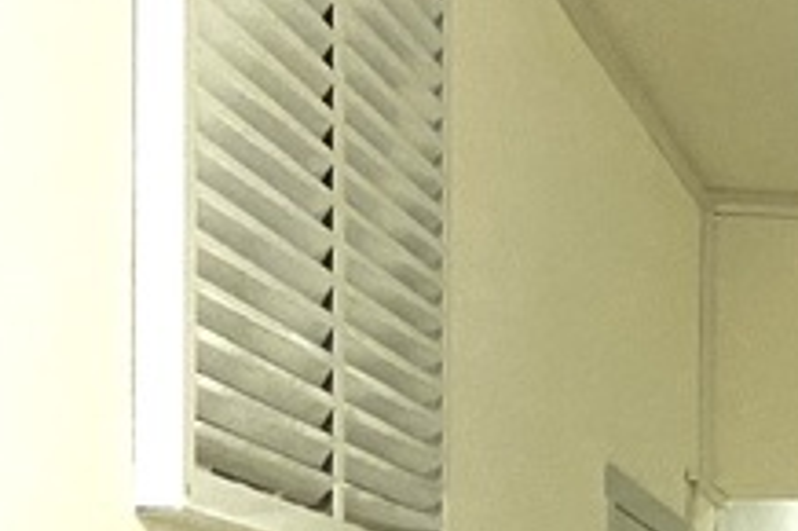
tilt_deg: +1.8
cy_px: 762
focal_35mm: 124
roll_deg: +0.9
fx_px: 2747
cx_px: 1746
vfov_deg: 10.7
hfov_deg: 13.4
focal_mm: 4.25
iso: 640
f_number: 1.8
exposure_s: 1/33
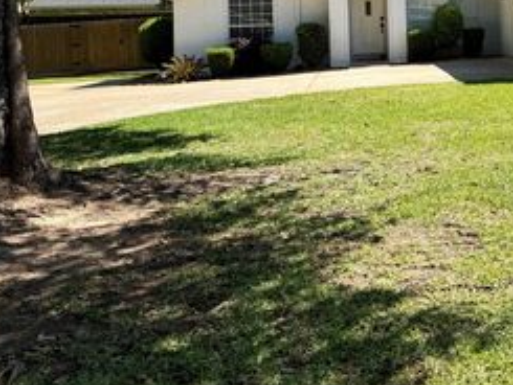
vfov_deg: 28.1
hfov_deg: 35.3
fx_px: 727
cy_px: 7
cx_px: 509
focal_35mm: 49
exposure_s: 1/2232
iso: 80
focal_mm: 6.76
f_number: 1.78
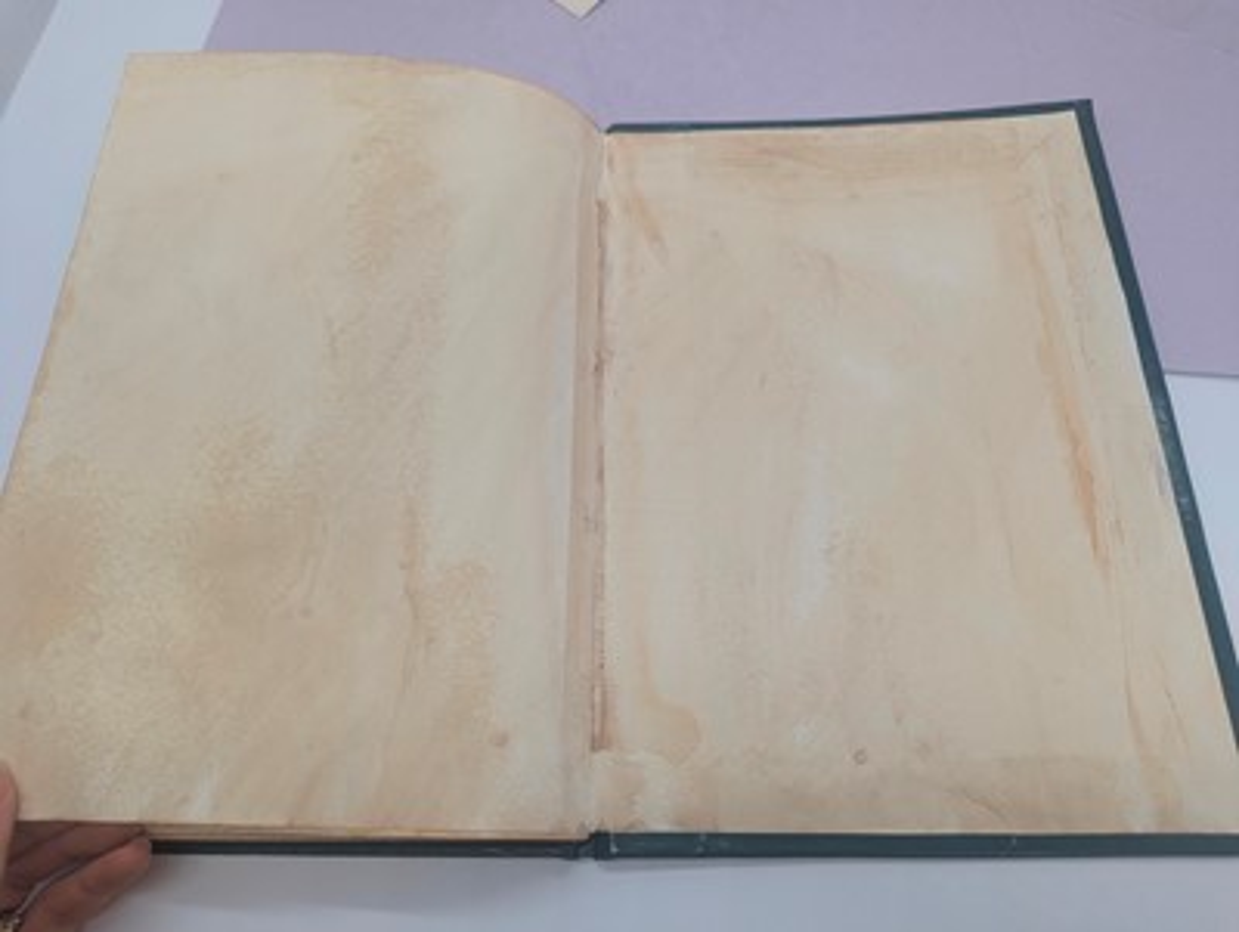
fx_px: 860
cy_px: 466
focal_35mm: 24
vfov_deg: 56.9
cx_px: 620
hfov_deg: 71.5
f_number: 1.85
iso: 62
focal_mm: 6.81
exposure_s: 1/345
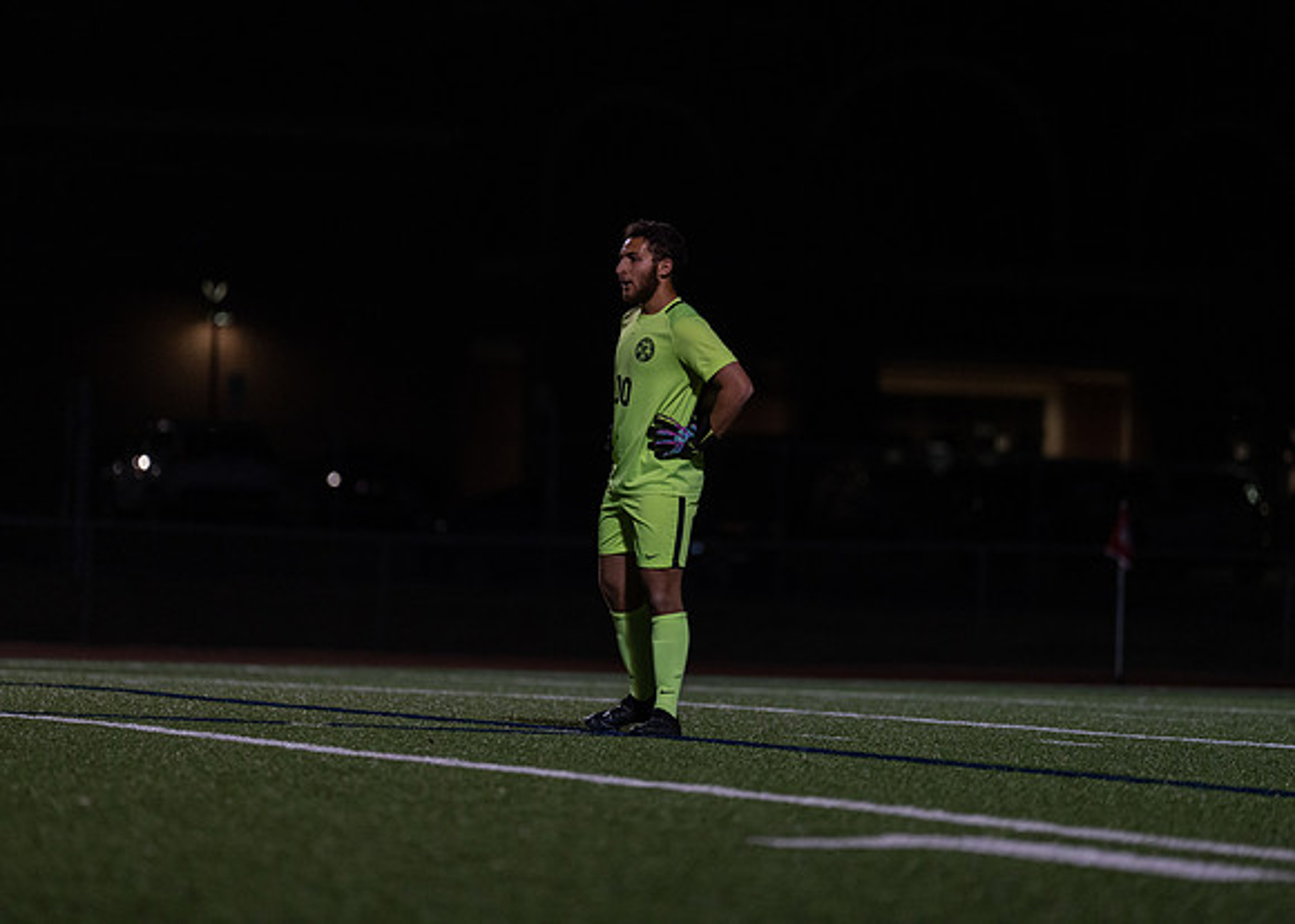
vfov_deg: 6.9
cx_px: 648
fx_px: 7706
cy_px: 462
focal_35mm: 210
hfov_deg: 9.6
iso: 2500
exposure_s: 1/1250
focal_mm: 200
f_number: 2.8
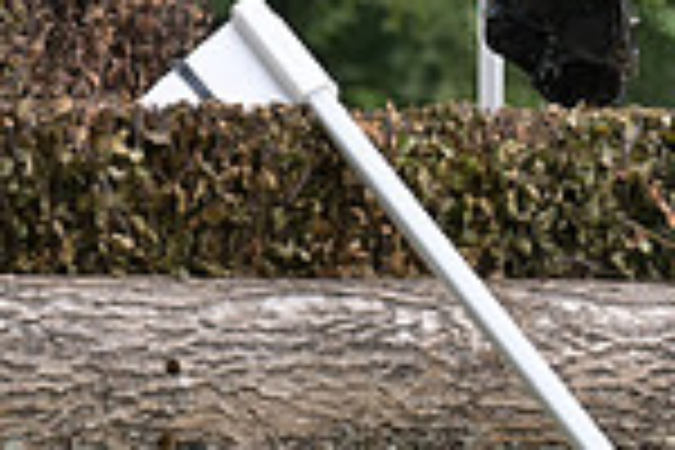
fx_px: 9768
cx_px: 1008
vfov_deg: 2.6
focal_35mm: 521
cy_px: -371
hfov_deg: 3.9
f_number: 5.6
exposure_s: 1/1250
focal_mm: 135
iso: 2500
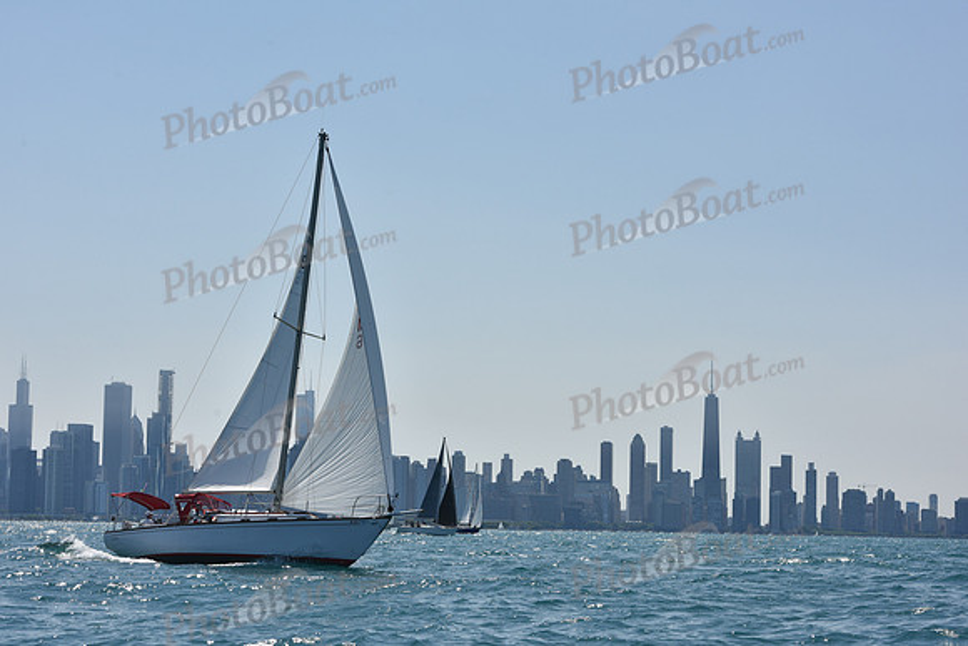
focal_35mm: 80
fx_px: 2152
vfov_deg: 17.1
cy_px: 323
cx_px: 484
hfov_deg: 25.4
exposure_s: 1/1250
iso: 250
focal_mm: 80
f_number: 10
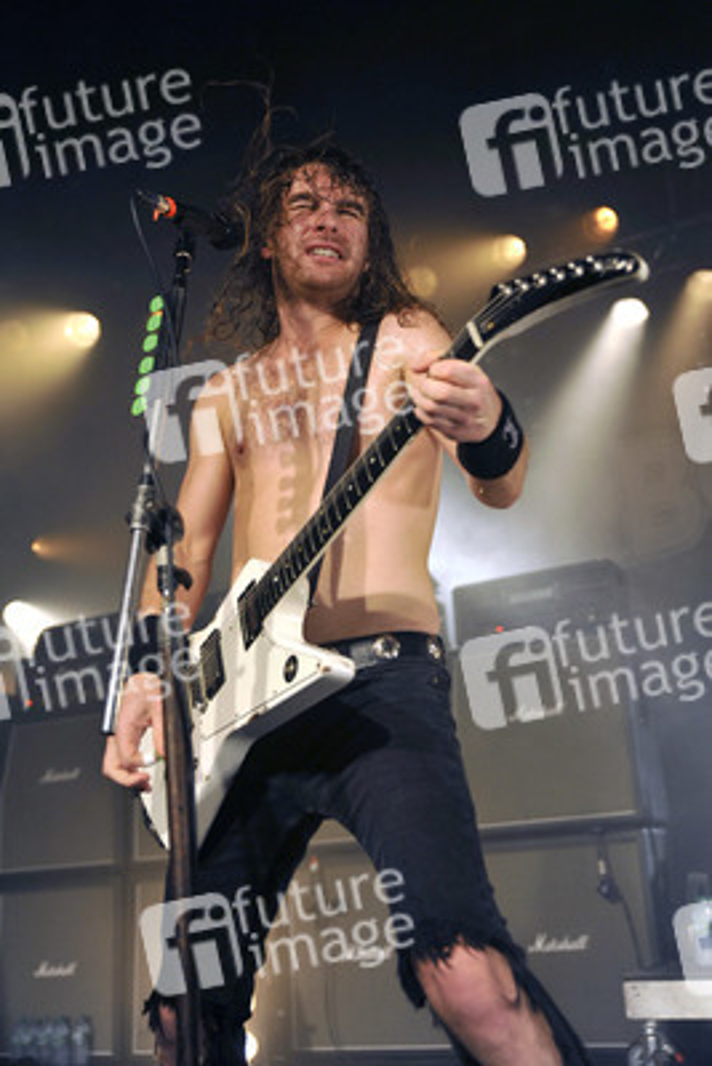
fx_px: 1067
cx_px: 356
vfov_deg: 53.1
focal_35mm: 36
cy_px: 533
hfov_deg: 36.9
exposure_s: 1/250
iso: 800
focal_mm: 36
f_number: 2.8
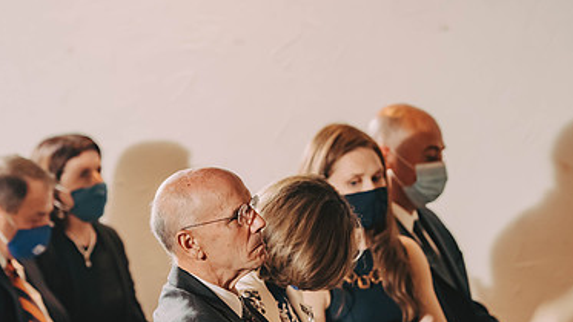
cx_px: 230
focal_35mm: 199
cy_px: 232
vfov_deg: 6.1
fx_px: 3024
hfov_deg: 10.8
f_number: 3.2
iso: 2000
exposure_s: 1/250
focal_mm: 122
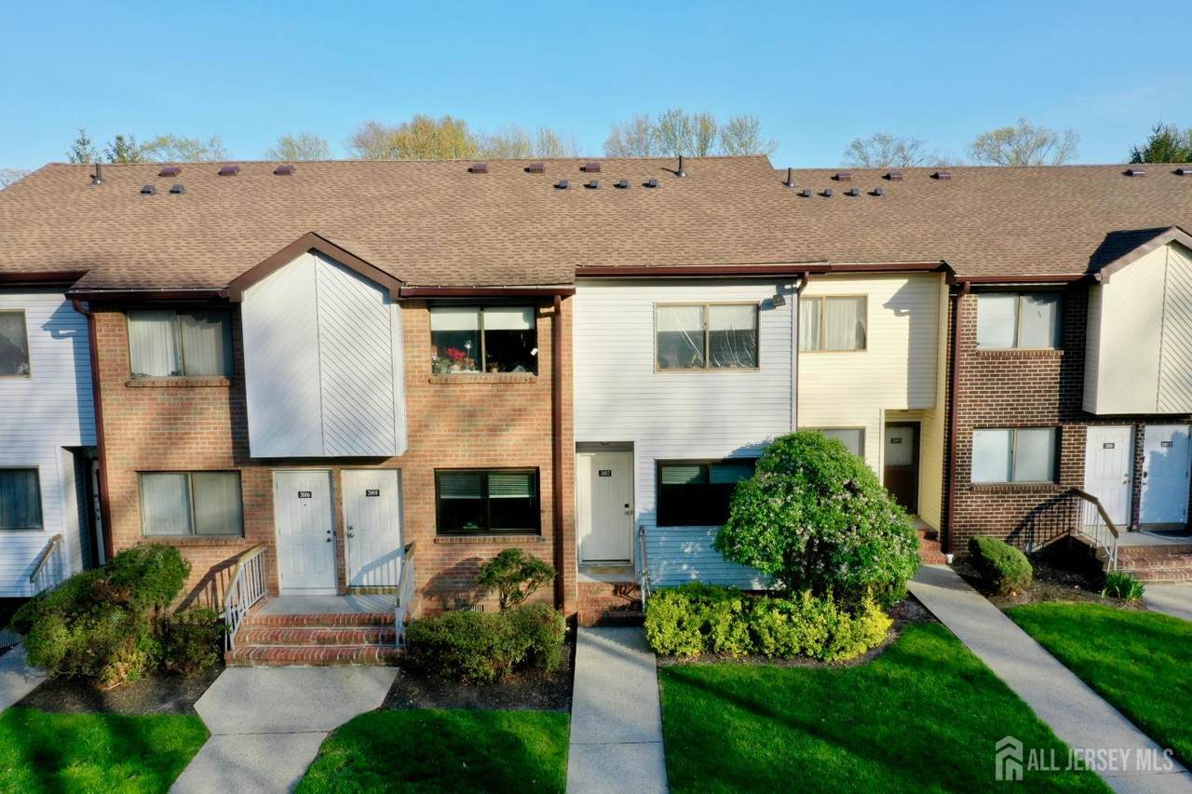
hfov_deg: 65.5
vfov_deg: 46.4
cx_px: 596
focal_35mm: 28
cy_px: 397
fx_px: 927
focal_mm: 10.26
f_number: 11
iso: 100
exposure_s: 1/80
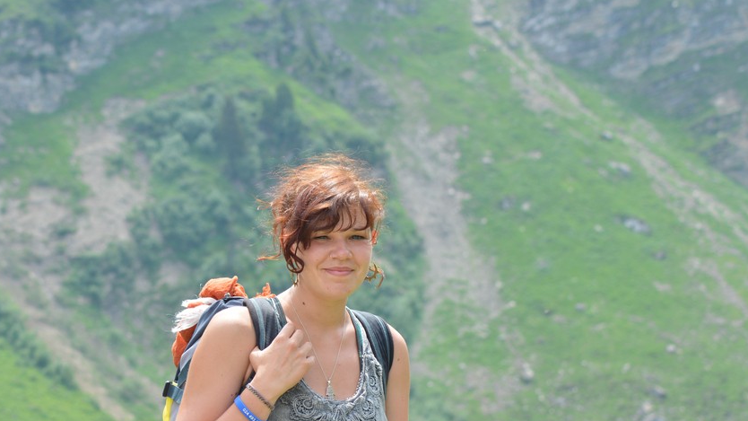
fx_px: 2677
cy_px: 304
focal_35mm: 135
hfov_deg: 15.9
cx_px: 297
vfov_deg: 9.0
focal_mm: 70
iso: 200
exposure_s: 1/250
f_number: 8
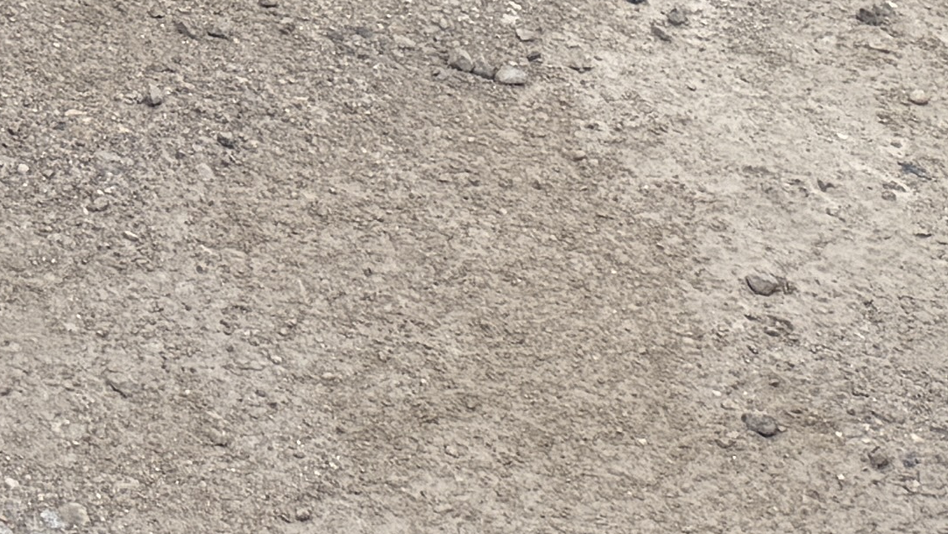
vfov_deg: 7.5
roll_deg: +0.9
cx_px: -927
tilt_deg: -11.6
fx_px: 3469
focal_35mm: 138
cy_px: -1184
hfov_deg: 13.4
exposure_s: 1/1385
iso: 80
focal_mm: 6.76
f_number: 1.78
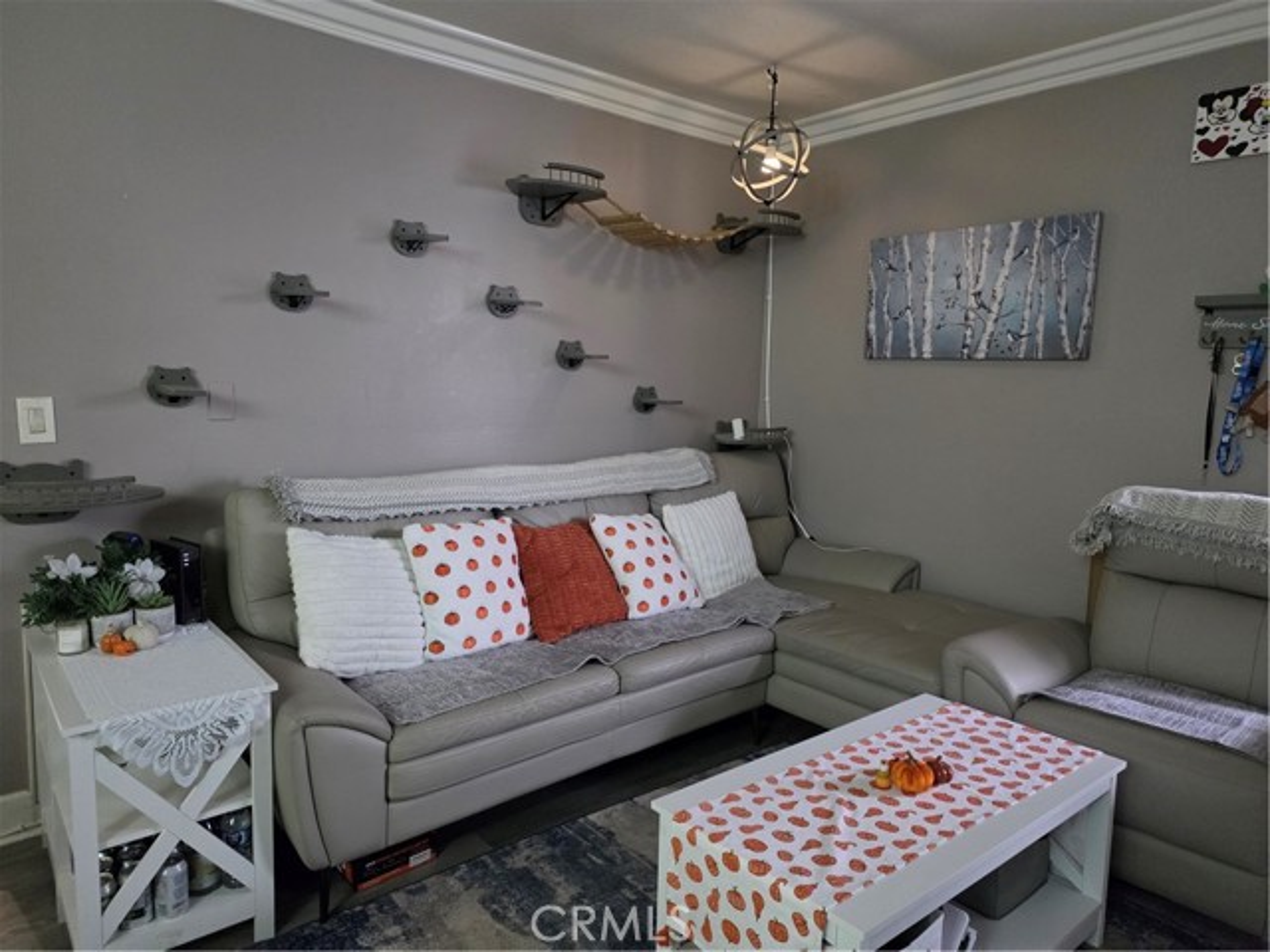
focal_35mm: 23
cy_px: 476
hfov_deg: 73.9
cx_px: 635
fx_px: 844
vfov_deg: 58.9
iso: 2000
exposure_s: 1/120
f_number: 1.7
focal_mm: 6.25
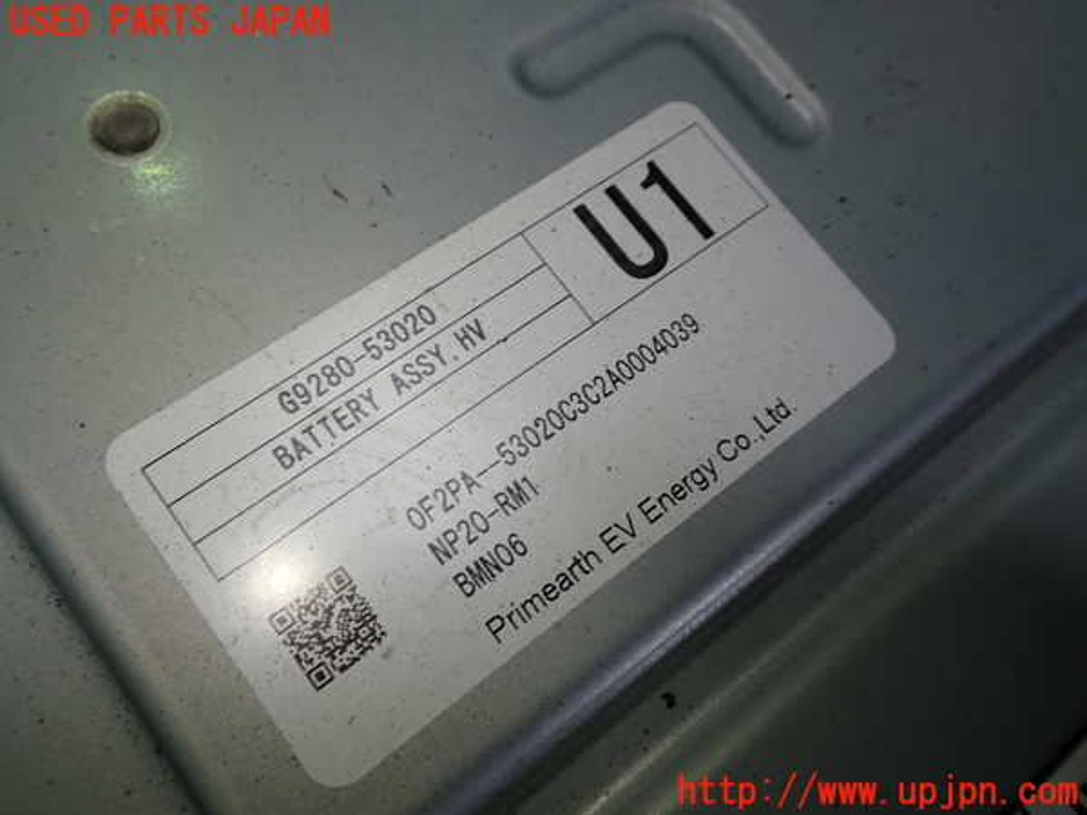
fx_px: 942
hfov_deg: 60.0
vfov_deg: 46.8
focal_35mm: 30
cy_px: 408
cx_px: 544
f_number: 3.2
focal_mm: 5.4
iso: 100
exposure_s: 1/100
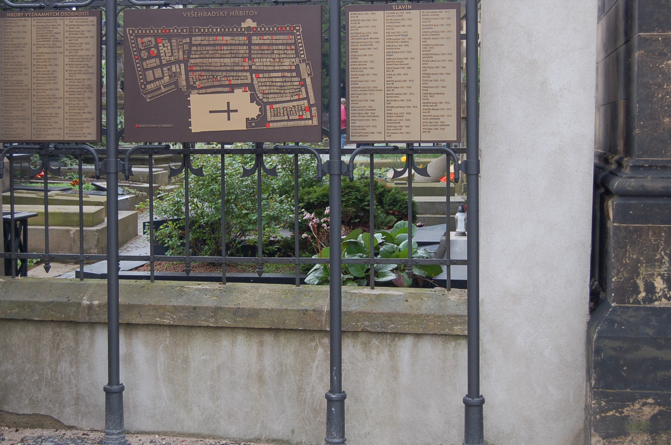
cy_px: 182
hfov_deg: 31.6
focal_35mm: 64
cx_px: 310
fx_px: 1184
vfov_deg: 21.3
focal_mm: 35
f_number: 5
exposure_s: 1/100
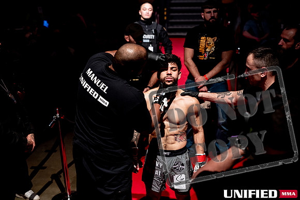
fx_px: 467
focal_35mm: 56
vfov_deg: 24.2
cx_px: 150
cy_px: 100
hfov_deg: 35.6
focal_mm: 56
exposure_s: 1/640
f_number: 2.8
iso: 2500
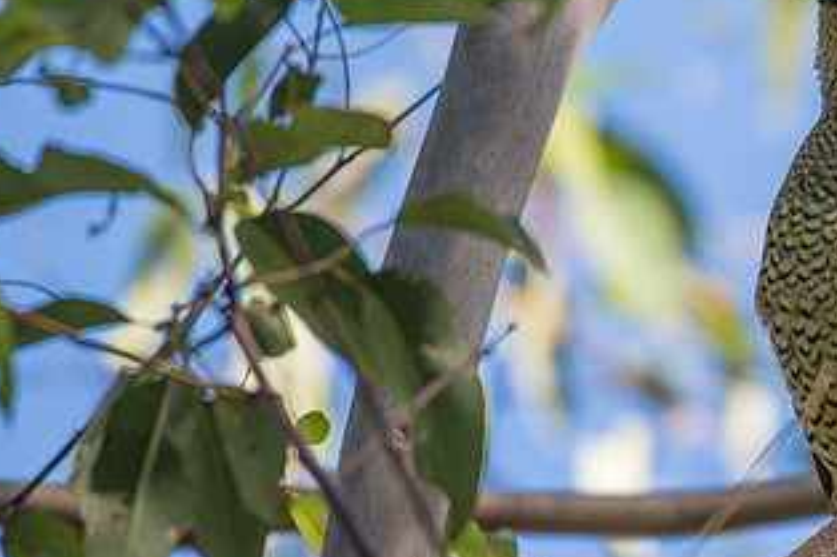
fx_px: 31509
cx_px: 845
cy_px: 370
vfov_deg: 1.0
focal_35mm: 1356
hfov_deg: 1.5
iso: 250
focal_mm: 500
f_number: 5.6
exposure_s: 1/500
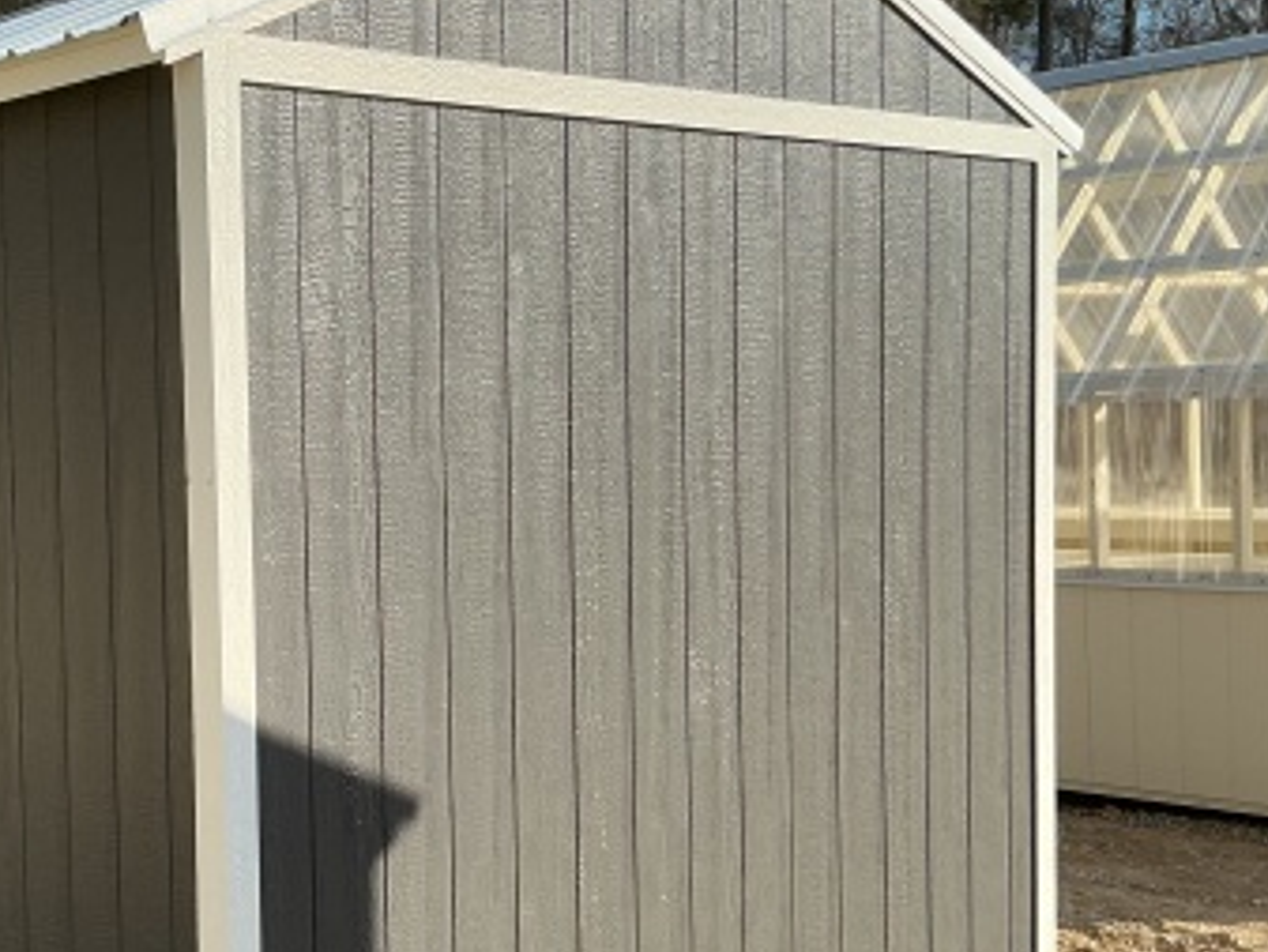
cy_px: 553
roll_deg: -0.6
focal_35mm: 55
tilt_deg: -4.9
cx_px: 320
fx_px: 2015
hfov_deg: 34.2
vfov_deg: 26.5
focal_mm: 3
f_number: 1.8
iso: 25
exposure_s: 1/1577
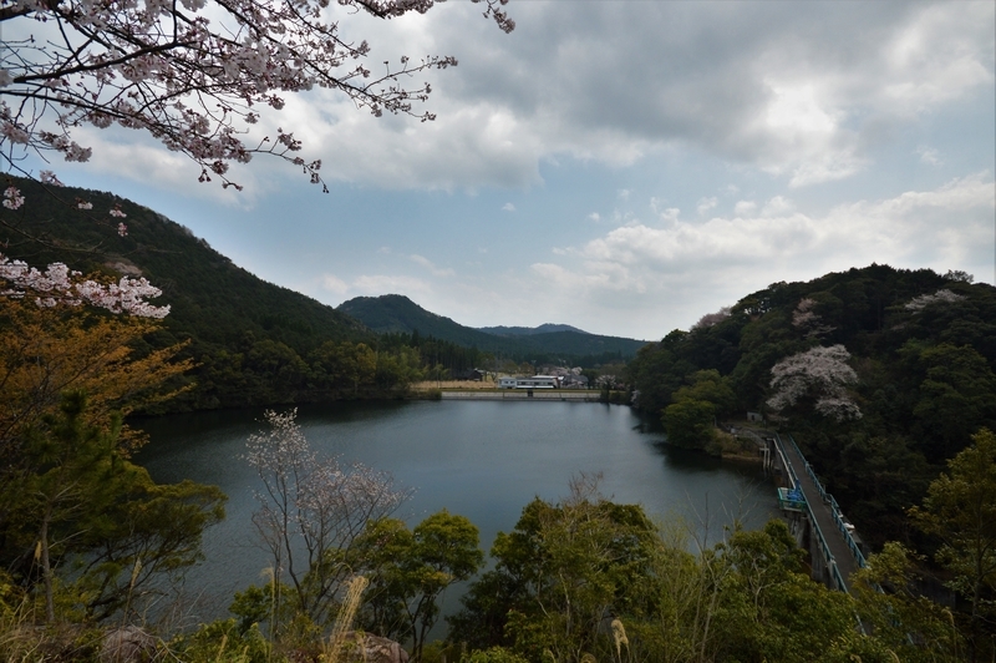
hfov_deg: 100.4
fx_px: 415
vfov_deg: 77.2
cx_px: 498
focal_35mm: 15
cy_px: 332
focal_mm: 10
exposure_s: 1/125
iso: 320
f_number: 5.6
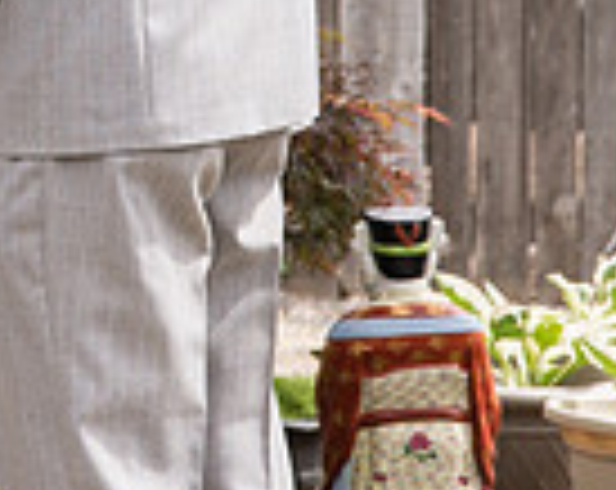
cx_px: -254
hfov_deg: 6.7
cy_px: -301
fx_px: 5221
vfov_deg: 5.3
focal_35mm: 287
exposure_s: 1/500
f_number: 4.5
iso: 200
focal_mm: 62
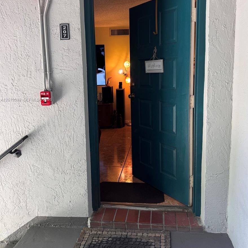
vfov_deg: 55.2
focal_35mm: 29
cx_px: 127
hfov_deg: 55.6
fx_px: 235
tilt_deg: -4.9
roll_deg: +1.2
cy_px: 100
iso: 125
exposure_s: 1/60
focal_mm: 6.76
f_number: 1.78
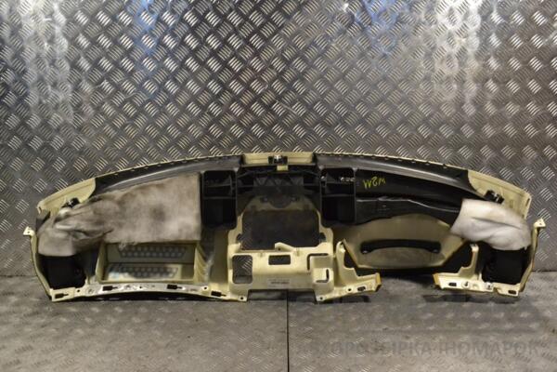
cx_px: 278
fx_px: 557
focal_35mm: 36
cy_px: 186
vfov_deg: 36.9
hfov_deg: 53.1
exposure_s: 1/400
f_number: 10
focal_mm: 24
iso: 3200
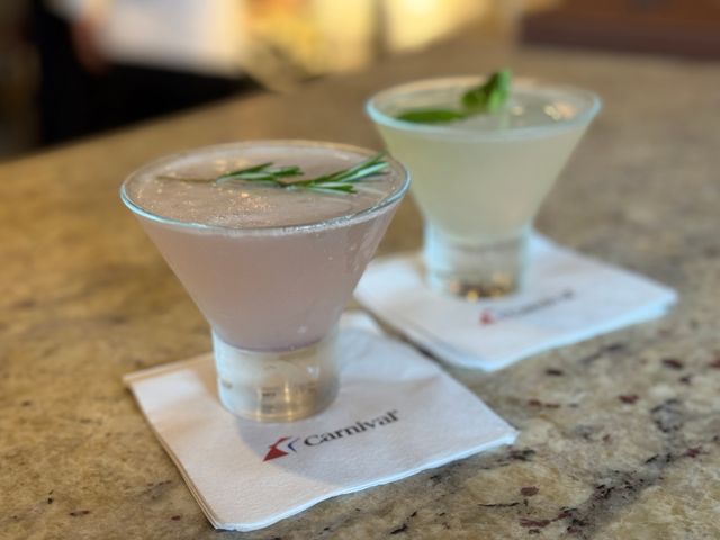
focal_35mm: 48
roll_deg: +1.2
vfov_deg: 30.3
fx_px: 998
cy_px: 270
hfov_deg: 39.7
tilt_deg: -22.9
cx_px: 360
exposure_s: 1/60
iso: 200
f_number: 1.78
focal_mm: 6.76
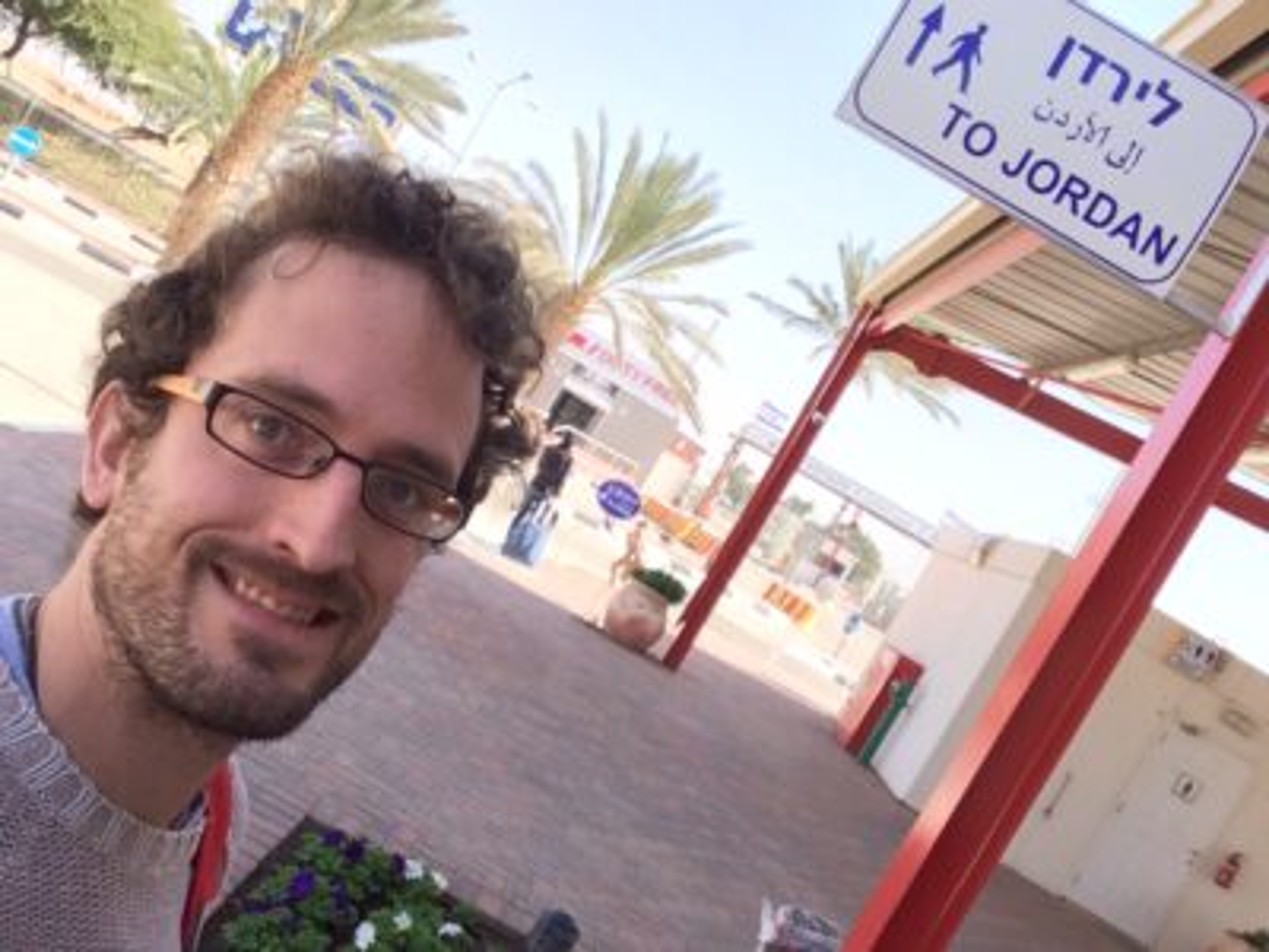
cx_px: 634
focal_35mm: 33
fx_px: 1210
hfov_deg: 55.4
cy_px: 476
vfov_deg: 42.9
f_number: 2.4
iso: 50
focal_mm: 2.15
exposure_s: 1/356
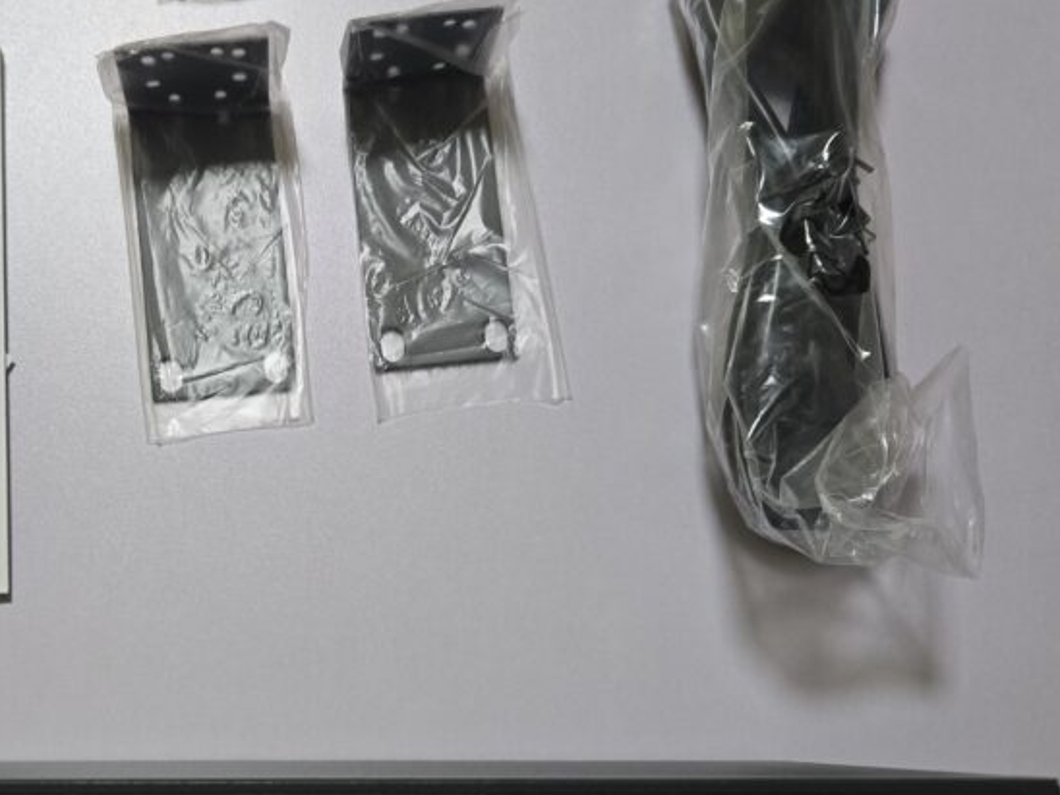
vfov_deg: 33.4
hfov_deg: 42.9
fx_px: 1317
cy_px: 493
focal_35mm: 43
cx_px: 304
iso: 250
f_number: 1.8
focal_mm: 5.4
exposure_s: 1/100
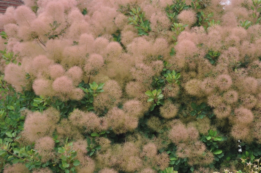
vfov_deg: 16.5
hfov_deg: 24.6
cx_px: 130
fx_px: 597
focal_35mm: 82
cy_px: 86
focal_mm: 55
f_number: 7.1
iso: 200
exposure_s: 1/200
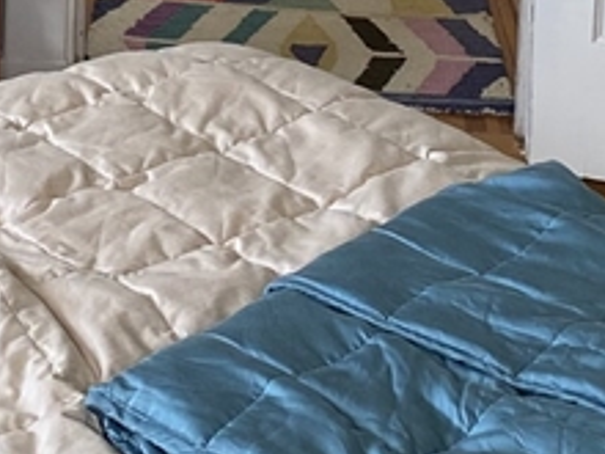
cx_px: 148
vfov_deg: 10.9
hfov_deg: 16.2
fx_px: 2115
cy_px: -515
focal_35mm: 121
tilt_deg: -6.4
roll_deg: -2.4
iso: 80
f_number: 1.8
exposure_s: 1/121
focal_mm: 4.25
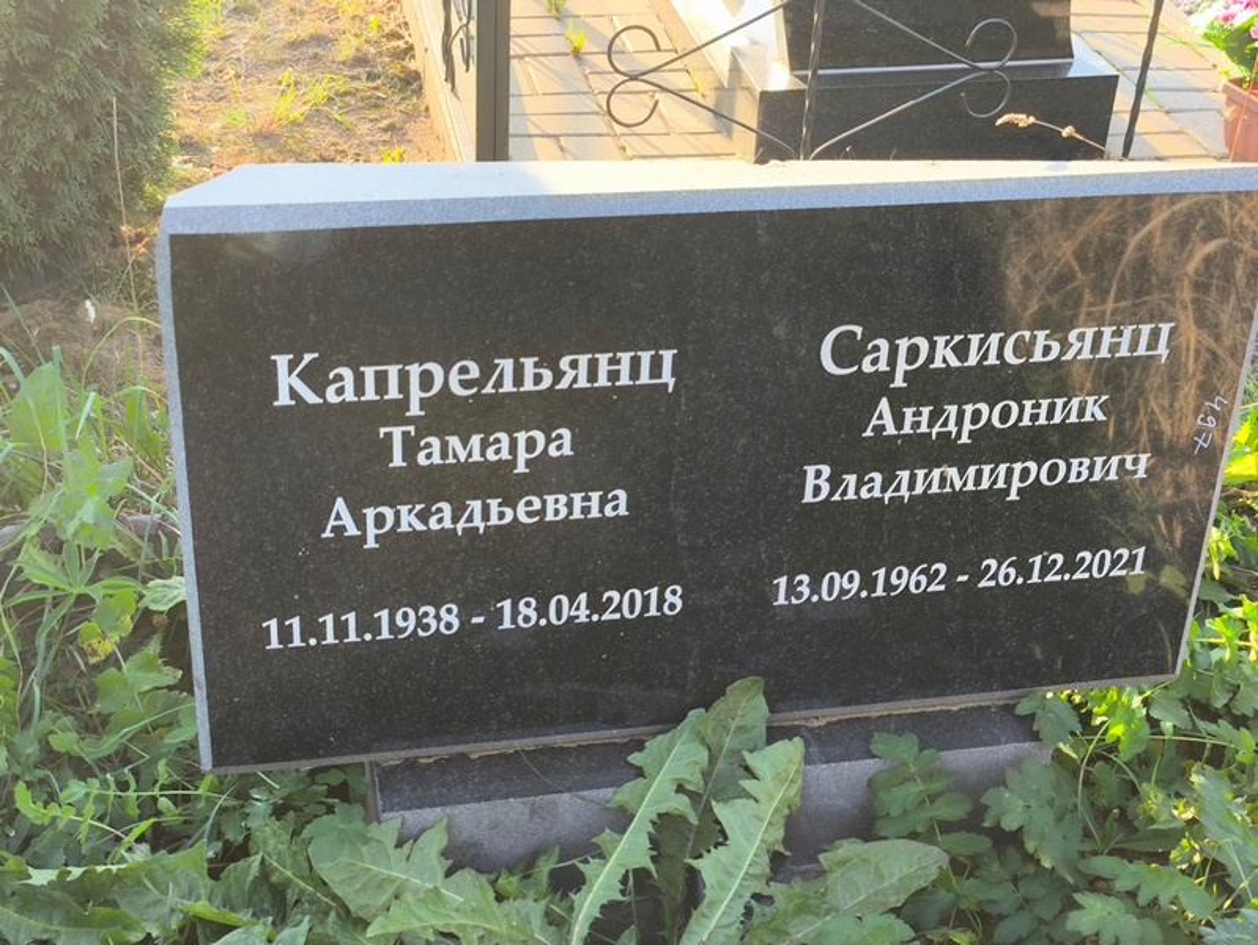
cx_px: 629
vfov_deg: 29.1
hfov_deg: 38.2
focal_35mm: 50
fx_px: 1818
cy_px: 472
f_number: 1.7
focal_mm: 4.71
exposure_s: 1/136
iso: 50
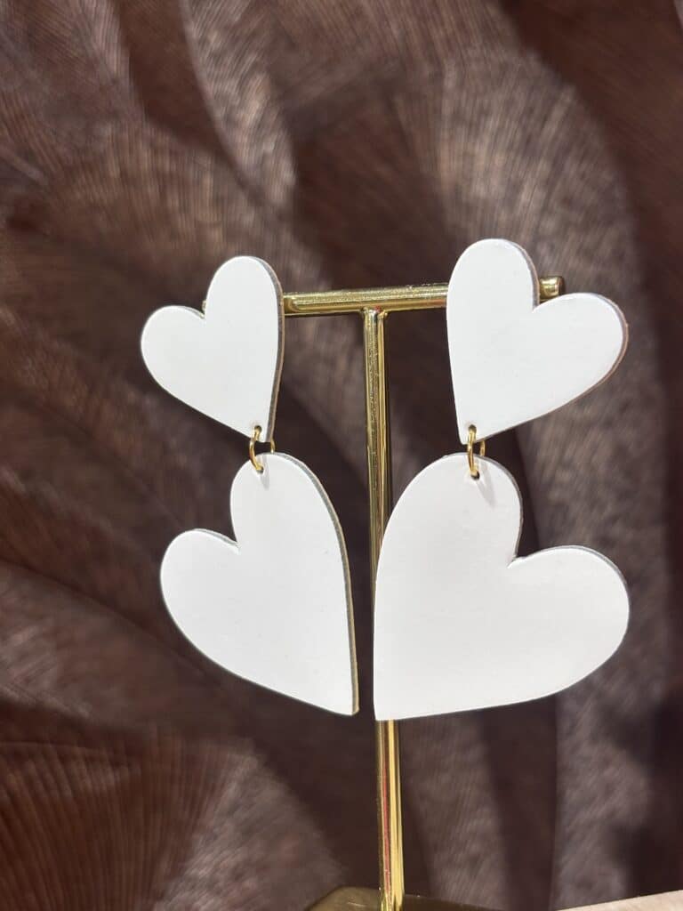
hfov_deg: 28.0
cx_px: 342
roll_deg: +1.7
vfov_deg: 36.8
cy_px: 456
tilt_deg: -5.1
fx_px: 1368
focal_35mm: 52
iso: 32
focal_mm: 5.96
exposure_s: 1/100
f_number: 1.6
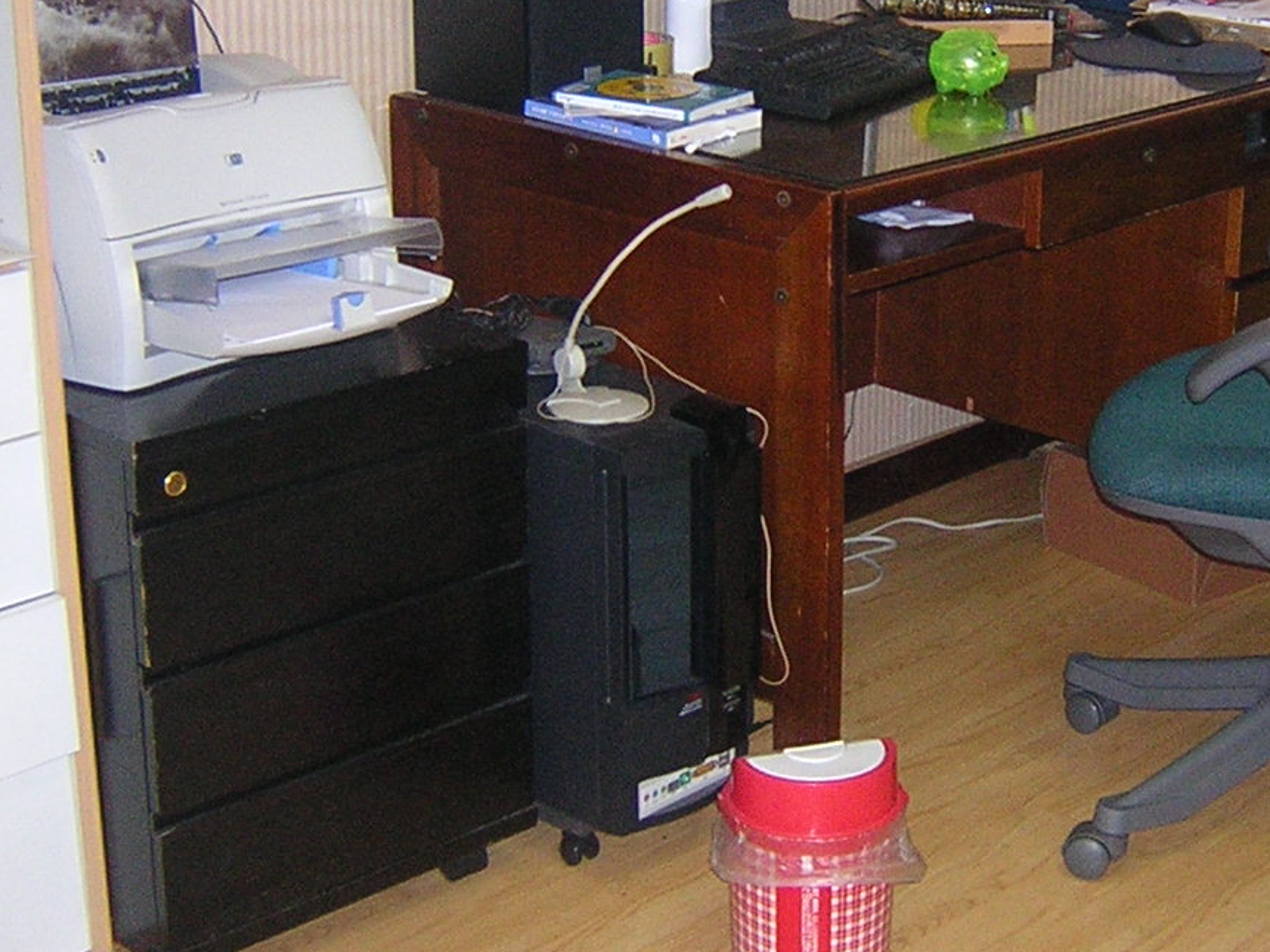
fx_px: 2458
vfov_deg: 21.8
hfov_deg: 28.7
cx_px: 896
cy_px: 277
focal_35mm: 67
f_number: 2.6
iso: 367
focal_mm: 4.7
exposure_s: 1/60.1
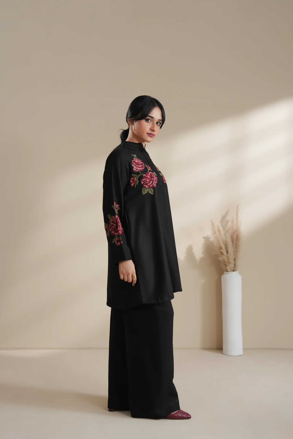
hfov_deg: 23.0
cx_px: 146
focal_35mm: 59
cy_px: 220
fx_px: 720
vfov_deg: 33.9
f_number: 3.2
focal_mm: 59
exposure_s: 1/250
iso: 500
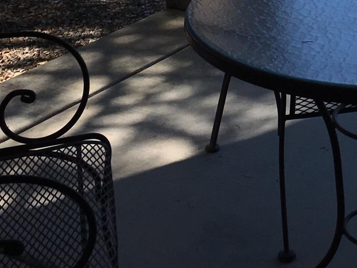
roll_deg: -0.5
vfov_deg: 13.7
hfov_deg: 19.0
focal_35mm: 100
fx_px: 1032
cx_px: 366
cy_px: -164
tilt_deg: -11.2
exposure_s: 1/1131
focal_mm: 4.15
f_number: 2.2
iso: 25
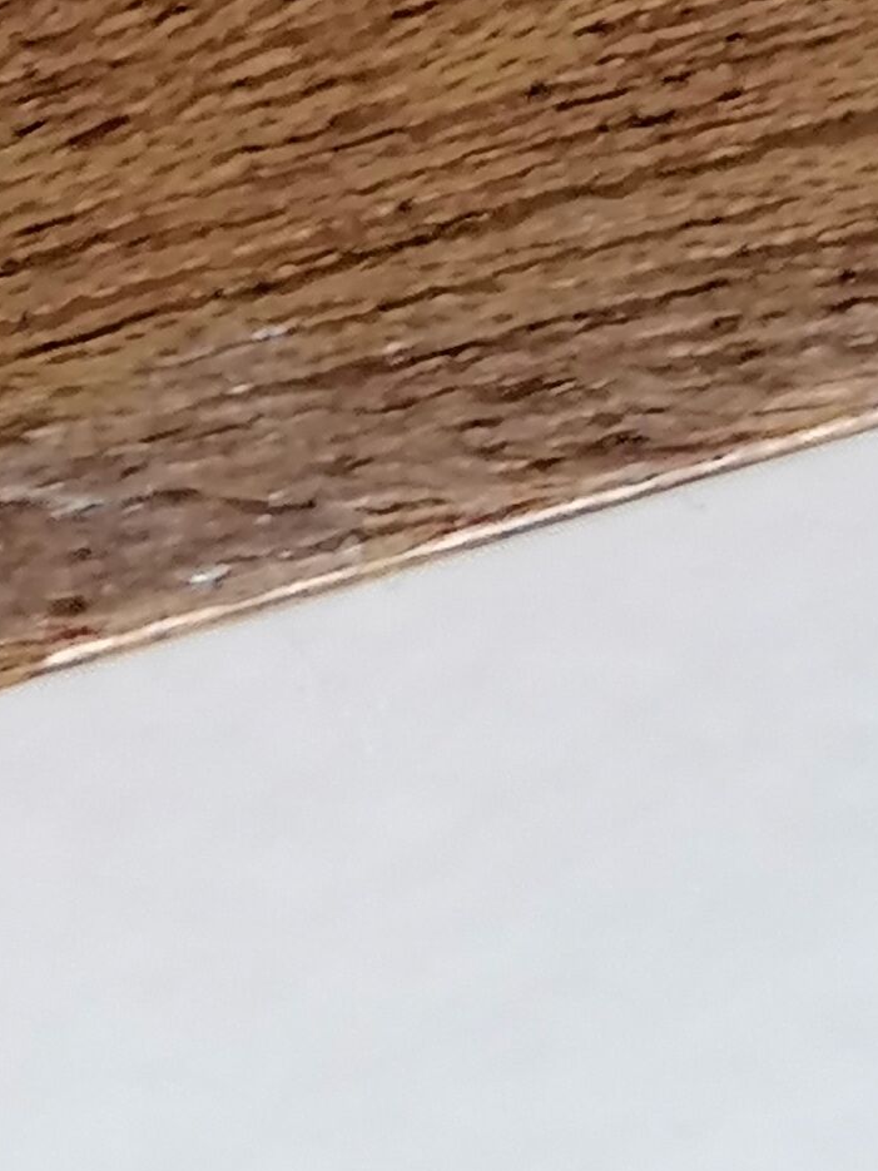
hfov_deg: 8.0
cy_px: -1206
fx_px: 6224
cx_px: 86
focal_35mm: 184
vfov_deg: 9.9
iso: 64
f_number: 1.8
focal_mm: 4.75
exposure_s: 1/50
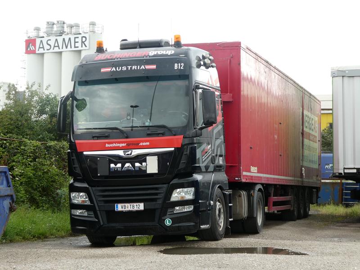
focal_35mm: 84
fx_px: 874
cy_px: 135
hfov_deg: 23.3
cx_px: 180
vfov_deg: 17.6
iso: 100
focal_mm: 15
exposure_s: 1/80
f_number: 4.8
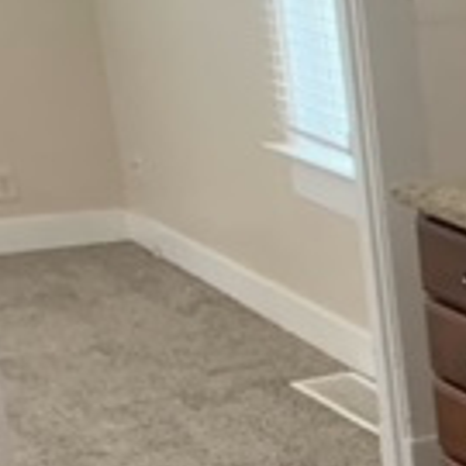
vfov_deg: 15.6
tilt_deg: -20.3
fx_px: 1660
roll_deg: -0.5
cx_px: 991
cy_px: 490
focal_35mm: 109
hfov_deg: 13.3
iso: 400
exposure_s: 1/37
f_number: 1.8
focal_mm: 4.25
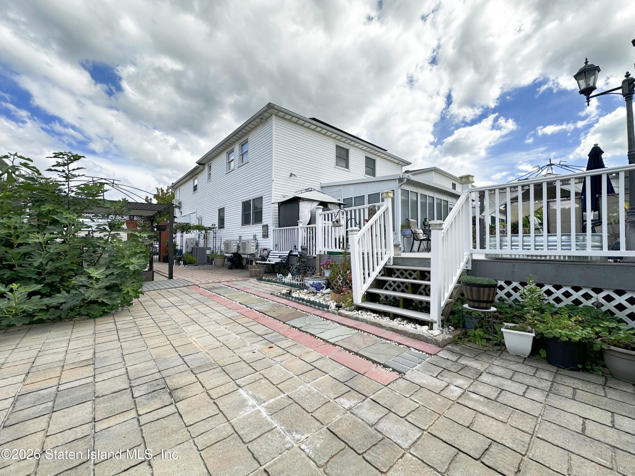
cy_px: 238
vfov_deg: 85.7
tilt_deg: +2.2
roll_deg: -0.8
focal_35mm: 14
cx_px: 318
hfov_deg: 102.1
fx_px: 257
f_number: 2.2
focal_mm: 2.22
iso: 50
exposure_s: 1/1233
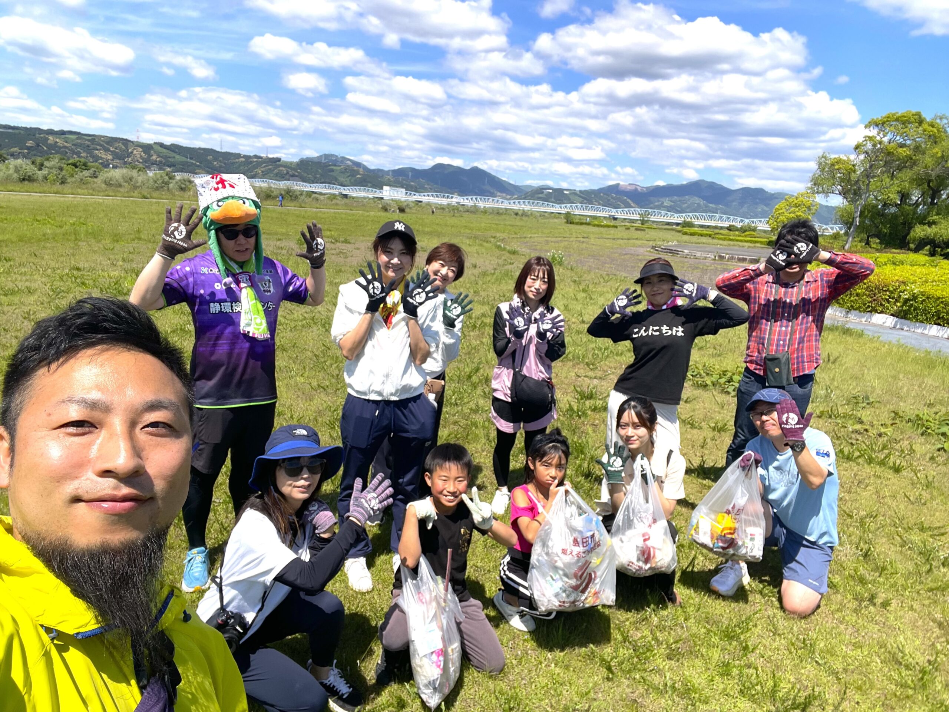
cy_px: 356
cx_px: 474
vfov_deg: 58.9
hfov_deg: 73.9
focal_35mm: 23
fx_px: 631
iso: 25
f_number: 2.2
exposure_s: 1/1125
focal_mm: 2.71
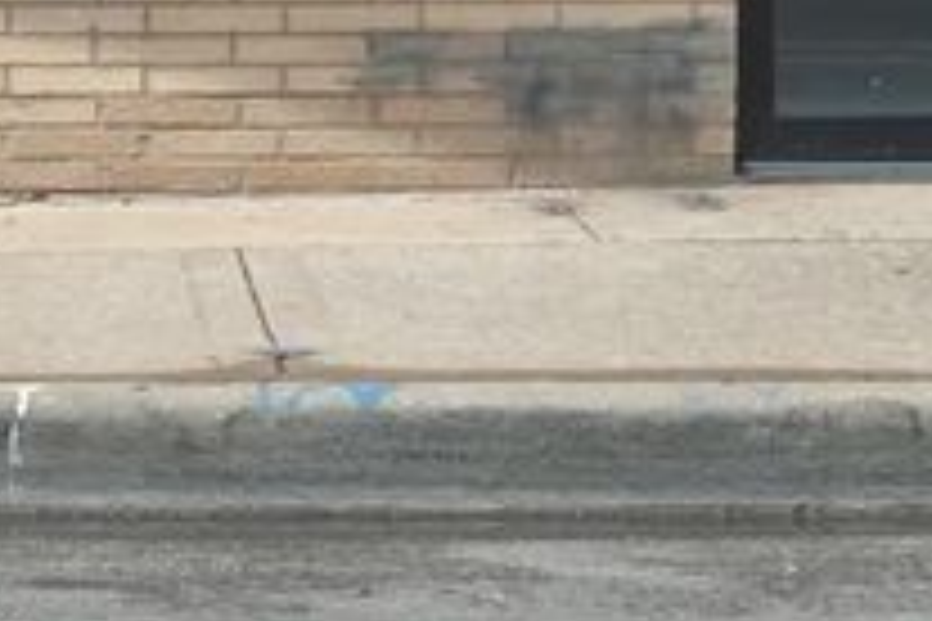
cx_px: -252
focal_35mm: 277
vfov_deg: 4.9
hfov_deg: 7.4
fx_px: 7171
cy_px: -776
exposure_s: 1/1600
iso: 400
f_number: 8
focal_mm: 56
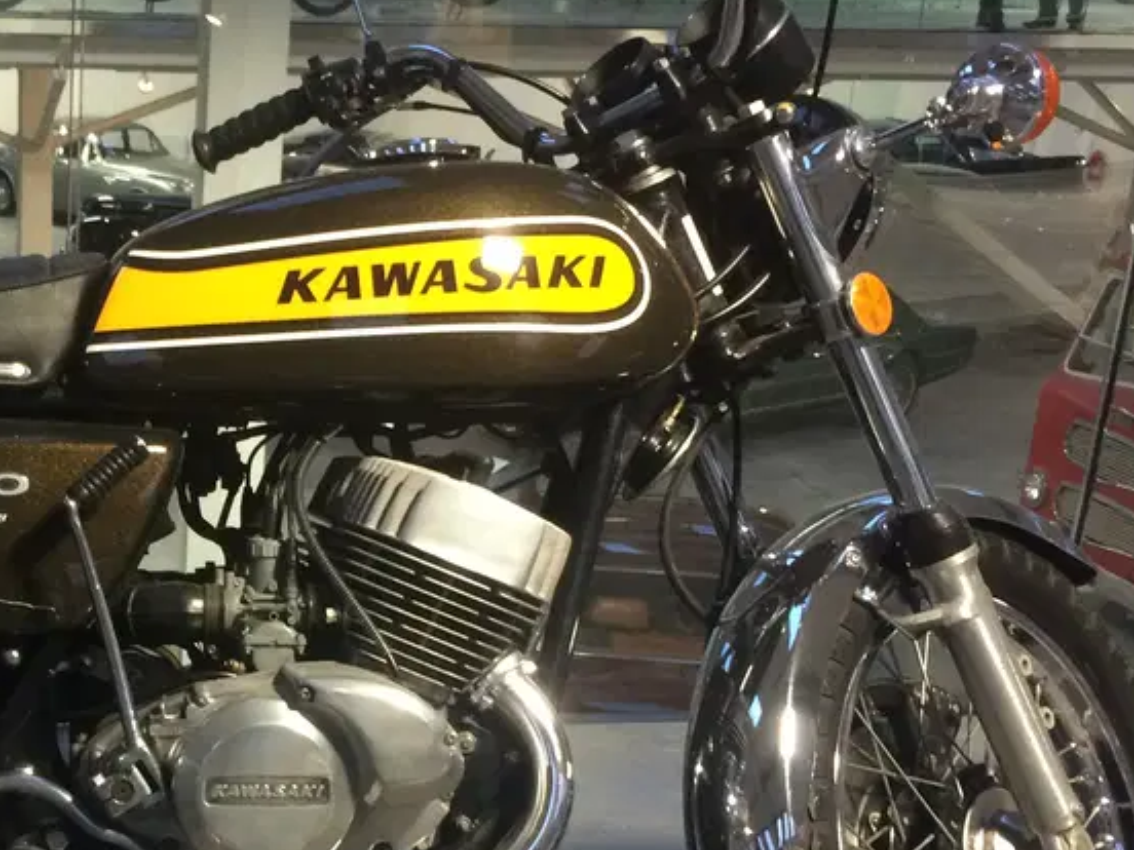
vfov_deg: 23.0
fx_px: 2064
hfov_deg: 29.3
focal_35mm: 63
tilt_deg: -20.4
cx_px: 80
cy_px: 673
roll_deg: -1.1
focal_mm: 4.15
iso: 160
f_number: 2.2
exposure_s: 1/30
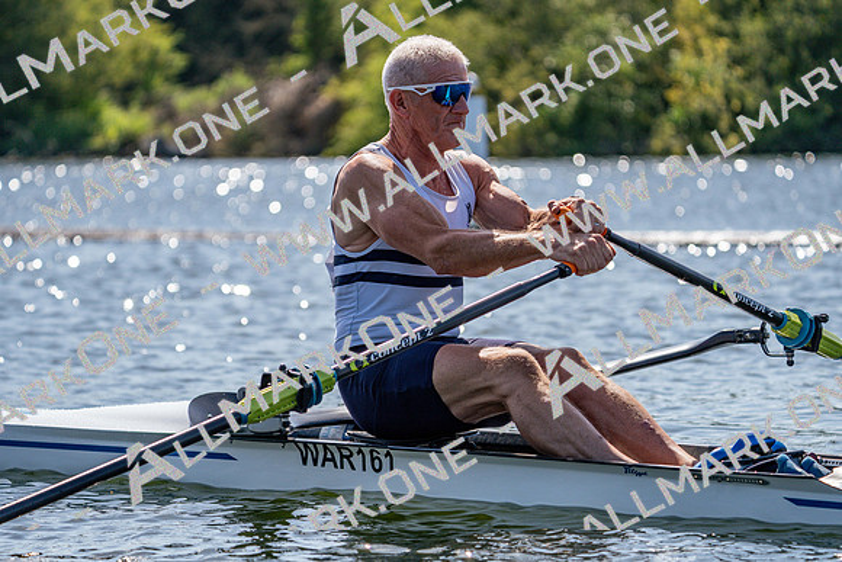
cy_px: 281
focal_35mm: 200
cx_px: 421
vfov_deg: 6.9
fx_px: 4679
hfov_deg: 10.3
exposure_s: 1/2000
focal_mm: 200
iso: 250
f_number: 5.6
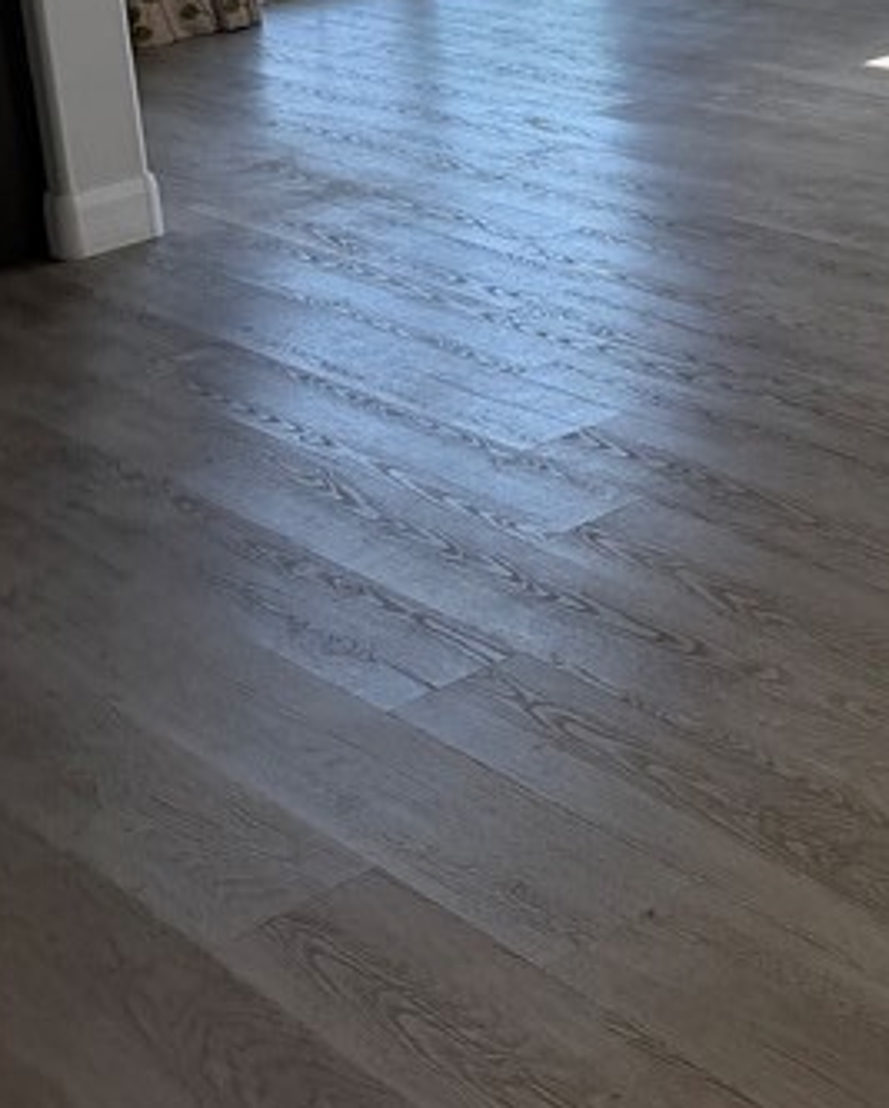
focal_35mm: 72
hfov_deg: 19.5
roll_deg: +3.3
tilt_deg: -9.4
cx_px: 1185
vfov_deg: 24.7
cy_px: -96
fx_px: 2365
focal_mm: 6.76
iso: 100
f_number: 1.78
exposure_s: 1/385
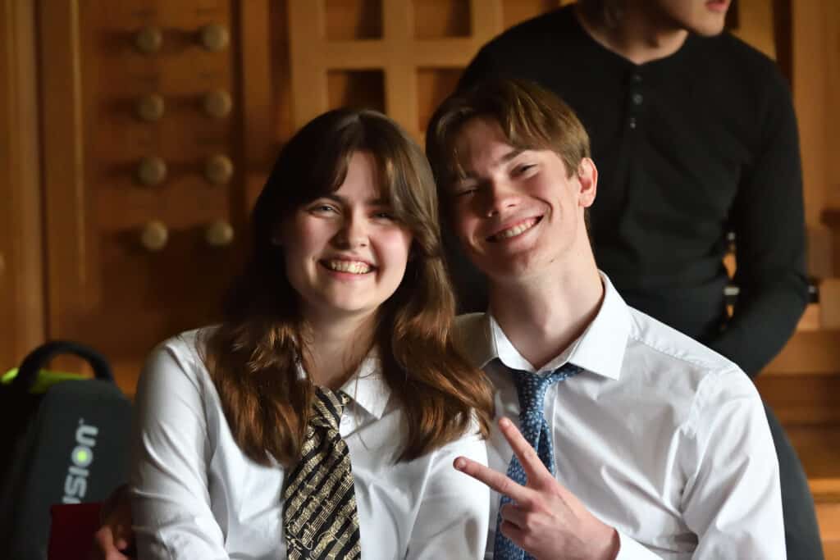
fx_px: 4364
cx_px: 420
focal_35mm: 187
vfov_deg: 7.3
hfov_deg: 11.0
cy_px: 280
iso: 4000
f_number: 3.5
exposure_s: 1/320
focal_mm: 125
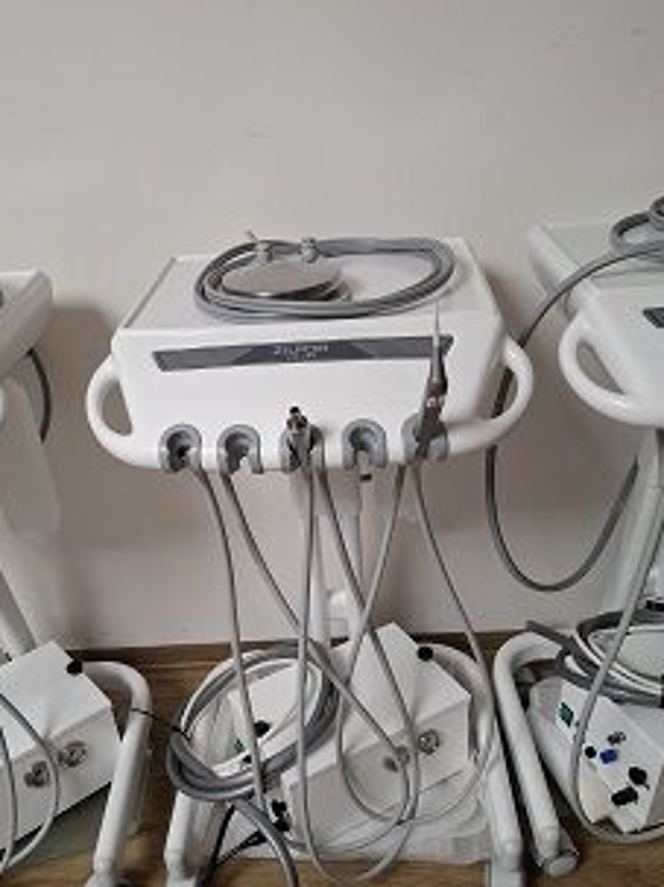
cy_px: 550
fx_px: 793
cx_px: 325
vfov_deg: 57.7
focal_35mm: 31
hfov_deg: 45.4
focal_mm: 5.54
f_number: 1.8
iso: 160
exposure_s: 1/100
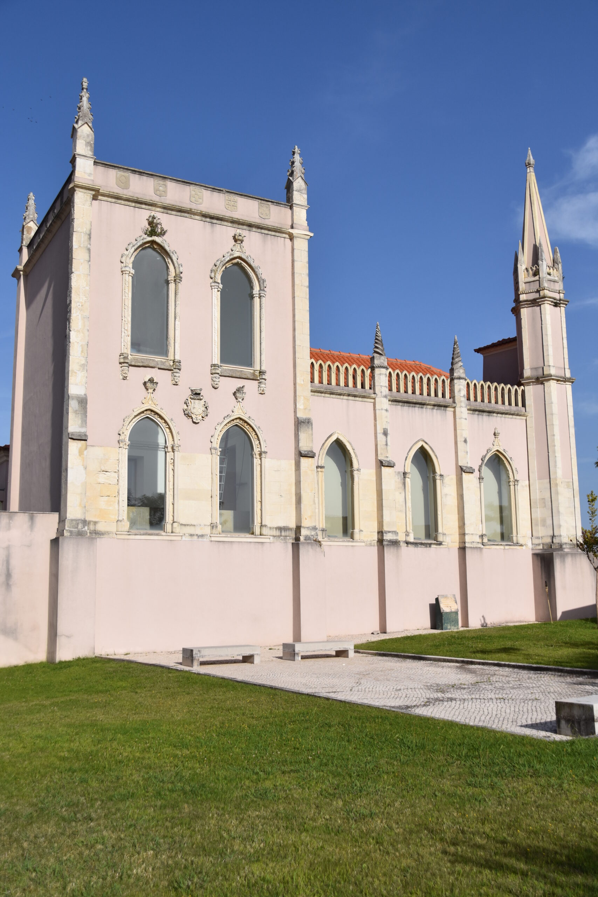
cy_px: 448
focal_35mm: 34
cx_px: 299
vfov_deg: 55.1
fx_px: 859
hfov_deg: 38.4
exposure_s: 1/1600
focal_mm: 23
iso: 160
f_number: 5.6
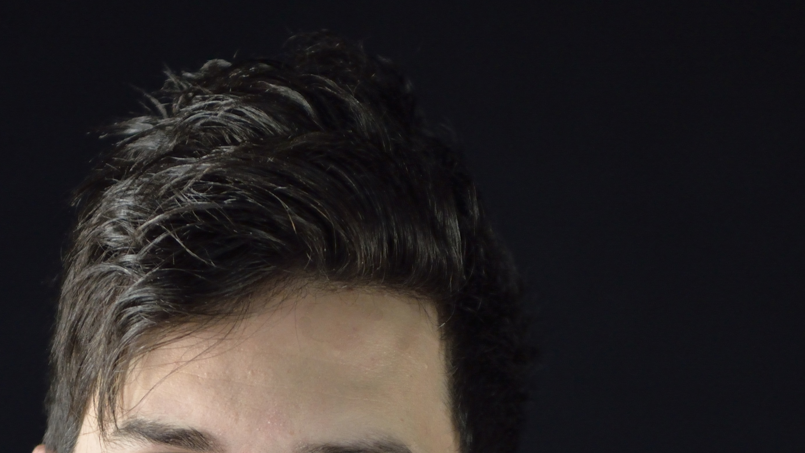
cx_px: 261
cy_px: 543
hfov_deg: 13.5
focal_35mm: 159
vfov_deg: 7.6
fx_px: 3394
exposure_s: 1/250
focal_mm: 70
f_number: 2.8
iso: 2000
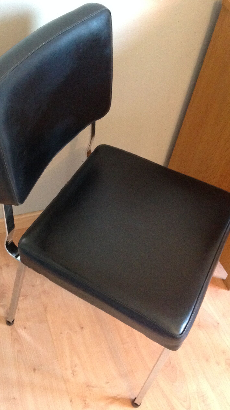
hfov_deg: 30.4
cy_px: 205
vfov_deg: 51.6
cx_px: 97
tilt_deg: -50.0
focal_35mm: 39
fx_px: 423
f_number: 2.4
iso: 500
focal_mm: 4.28
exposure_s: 1/15
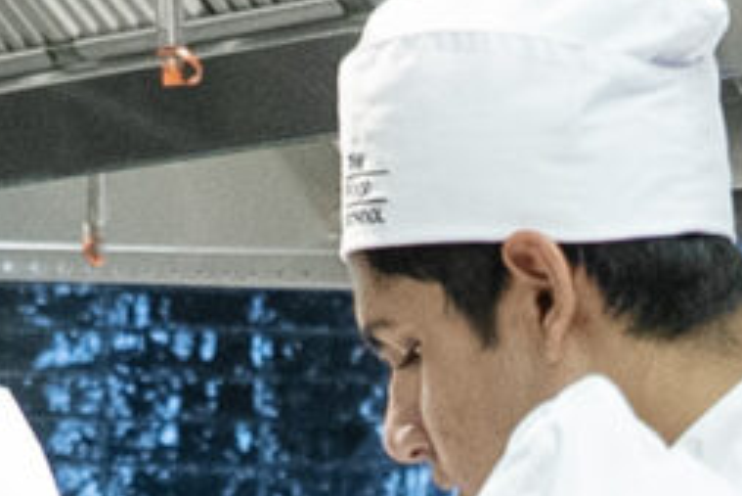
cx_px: 282
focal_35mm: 370
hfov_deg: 5.6
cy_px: 1090
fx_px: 7630
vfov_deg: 3.7
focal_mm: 41
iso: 1600
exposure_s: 1/160
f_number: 4
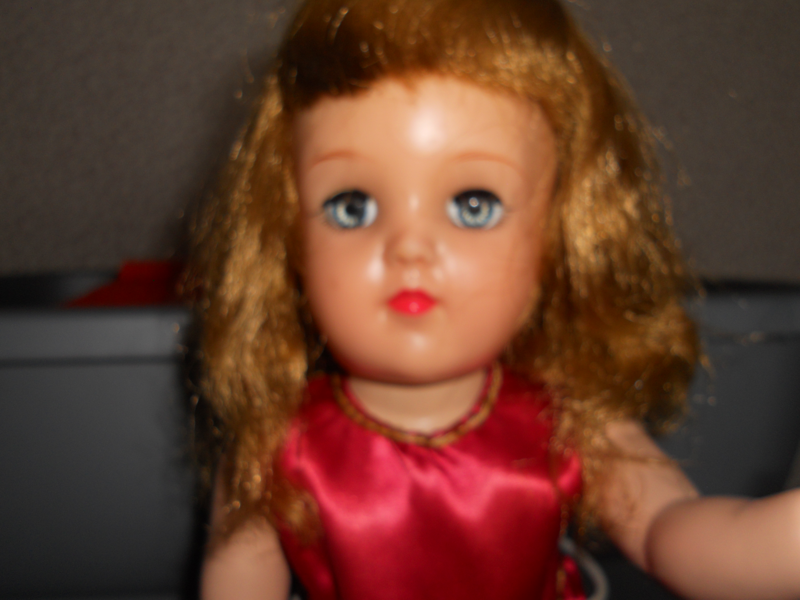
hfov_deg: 56.8
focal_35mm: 32
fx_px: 740
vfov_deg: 44.2
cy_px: 300
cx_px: 400
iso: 80
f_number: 8.8
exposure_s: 1/25
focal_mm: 5.8
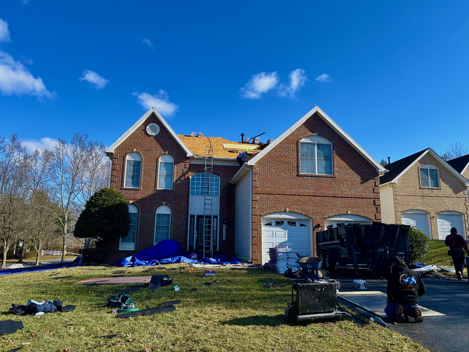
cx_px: 234
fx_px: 352
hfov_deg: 67.3
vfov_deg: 53.1
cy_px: 176
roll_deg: -0.7
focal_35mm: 26
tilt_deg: +11.2
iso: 50
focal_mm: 5.7
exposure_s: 1/2353
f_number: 1.5
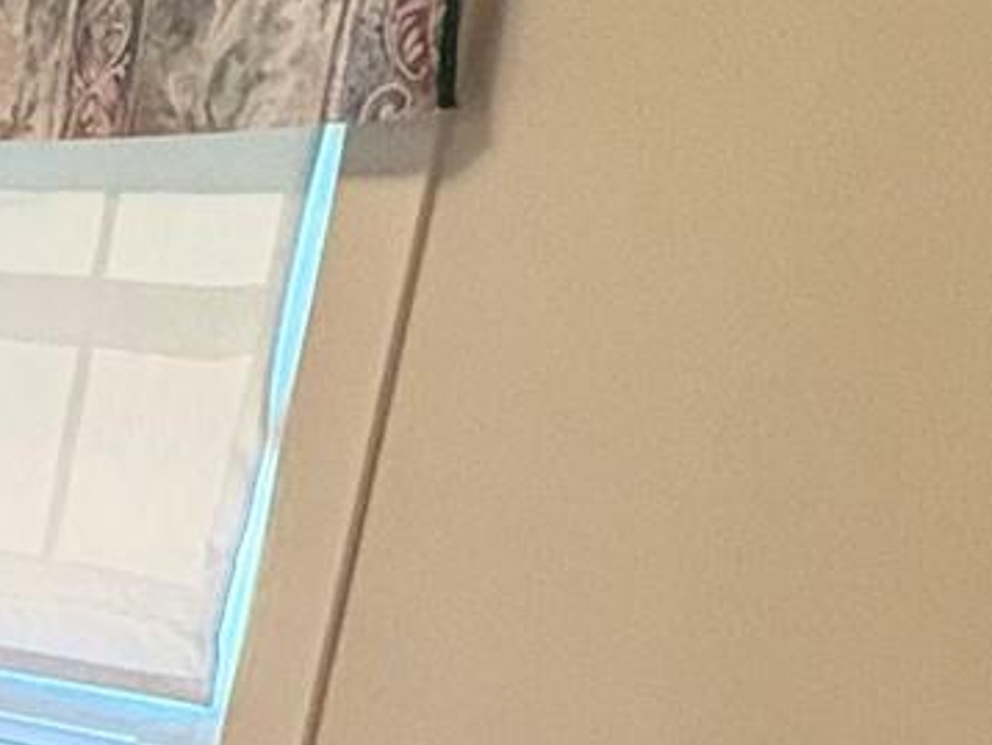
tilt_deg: -20.8
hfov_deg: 18.3
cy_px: 1124
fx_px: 2294
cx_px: -873
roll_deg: -2.0
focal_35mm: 80
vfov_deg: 16.7
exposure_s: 1/60
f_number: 2.2
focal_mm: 2.22
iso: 400
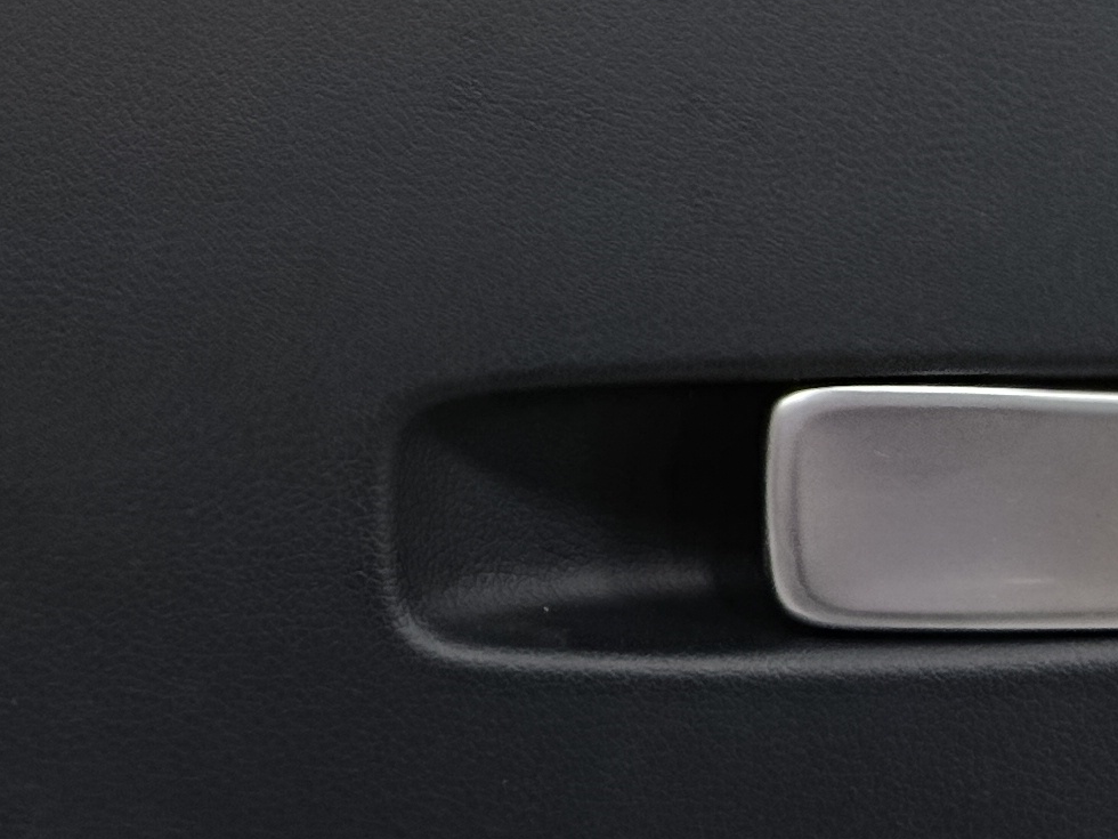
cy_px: -385
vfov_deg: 14.2
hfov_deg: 19.6
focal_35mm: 98
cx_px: 81
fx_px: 3165
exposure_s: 1/50
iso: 737
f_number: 1.7
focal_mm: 5.24
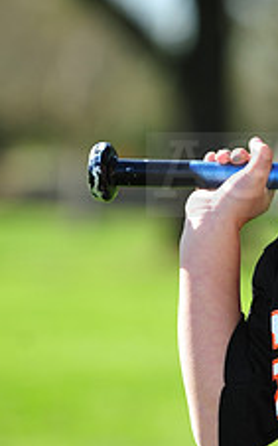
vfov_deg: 6.0
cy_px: 158
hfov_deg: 3.7
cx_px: 477
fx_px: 4285
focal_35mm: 353
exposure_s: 1/640
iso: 200
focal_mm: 135
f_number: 4.5
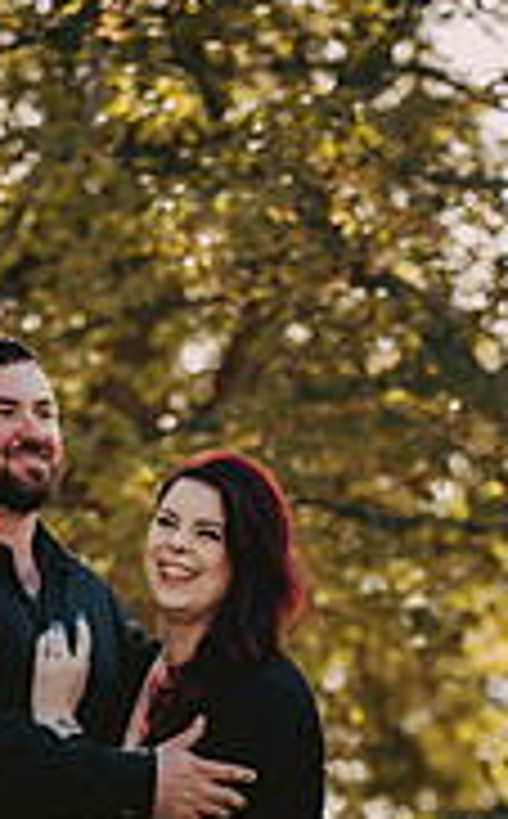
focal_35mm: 293
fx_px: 6521
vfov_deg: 7.1
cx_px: 175
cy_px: 918
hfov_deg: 4.5
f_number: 2.8
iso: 400
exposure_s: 1/1250
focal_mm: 116
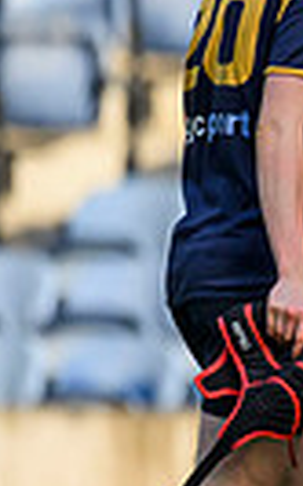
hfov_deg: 0.4
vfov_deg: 0.7
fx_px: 38834
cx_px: 1099
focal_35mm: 2936
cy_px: 64
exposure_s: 1/3200
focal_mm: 560
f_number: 4
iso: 1250
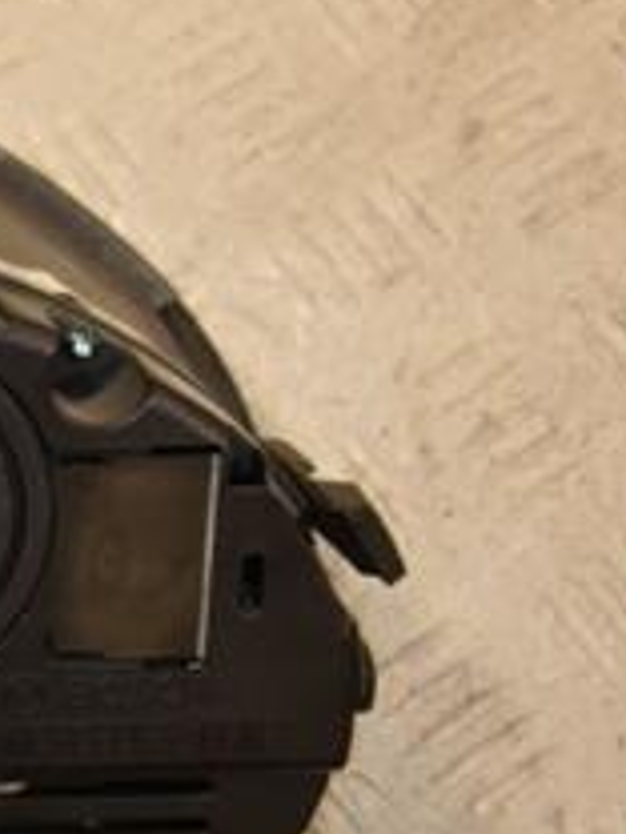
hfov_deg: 12.4
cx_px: -554
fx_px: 2604
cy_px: 517
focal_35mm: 108
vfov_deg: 18.2
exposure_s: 1/200
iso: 800
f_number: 5.6
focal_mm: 26
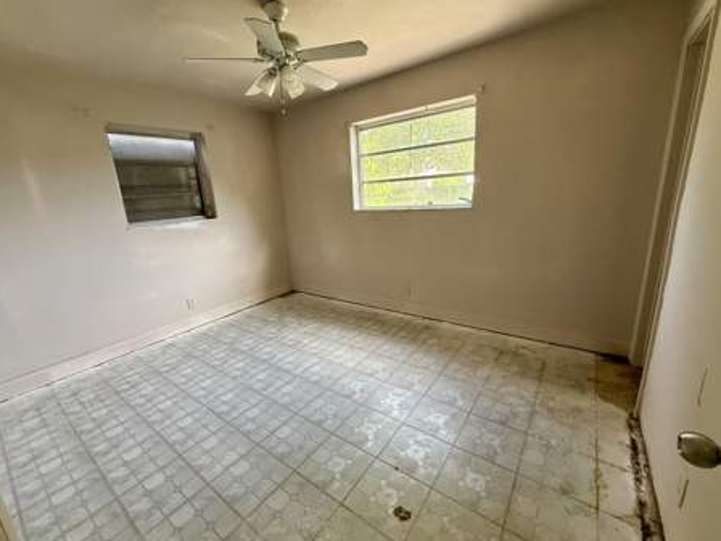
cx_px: 343
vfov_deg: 81.7
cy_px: 266
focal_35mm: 15
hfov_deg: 98.1
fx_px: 312
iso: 200
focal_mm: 2.22
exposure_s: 1/99
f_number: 2.2
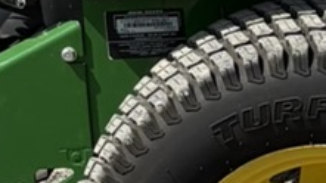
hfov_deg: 7.8
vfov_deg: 4.6
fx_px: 2272
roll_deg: -0.6
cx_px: 690
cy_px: -122
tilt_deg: -13.8
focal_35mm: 263
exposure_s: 1/4065
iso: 50
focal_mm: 5.96
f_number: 1.6
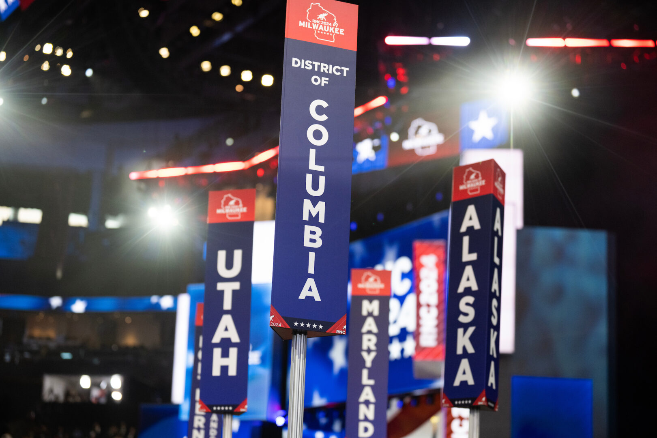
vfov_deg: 19.5
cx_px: 328
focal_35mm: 70
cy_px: 219
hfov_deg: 28.8
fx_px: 1277
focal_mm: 70
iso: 3200
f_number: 2.8
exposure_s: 1/400
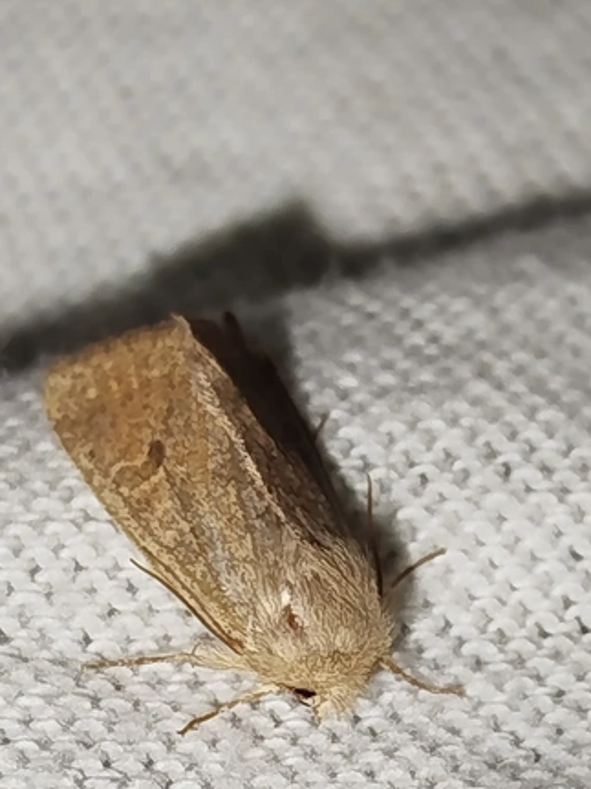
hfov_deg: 10.7
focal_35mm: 138
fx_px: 3143
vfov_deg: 14.3
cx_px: 267
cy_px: 580
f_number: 1.7
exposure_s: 1/50
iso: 100
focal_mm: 5.31
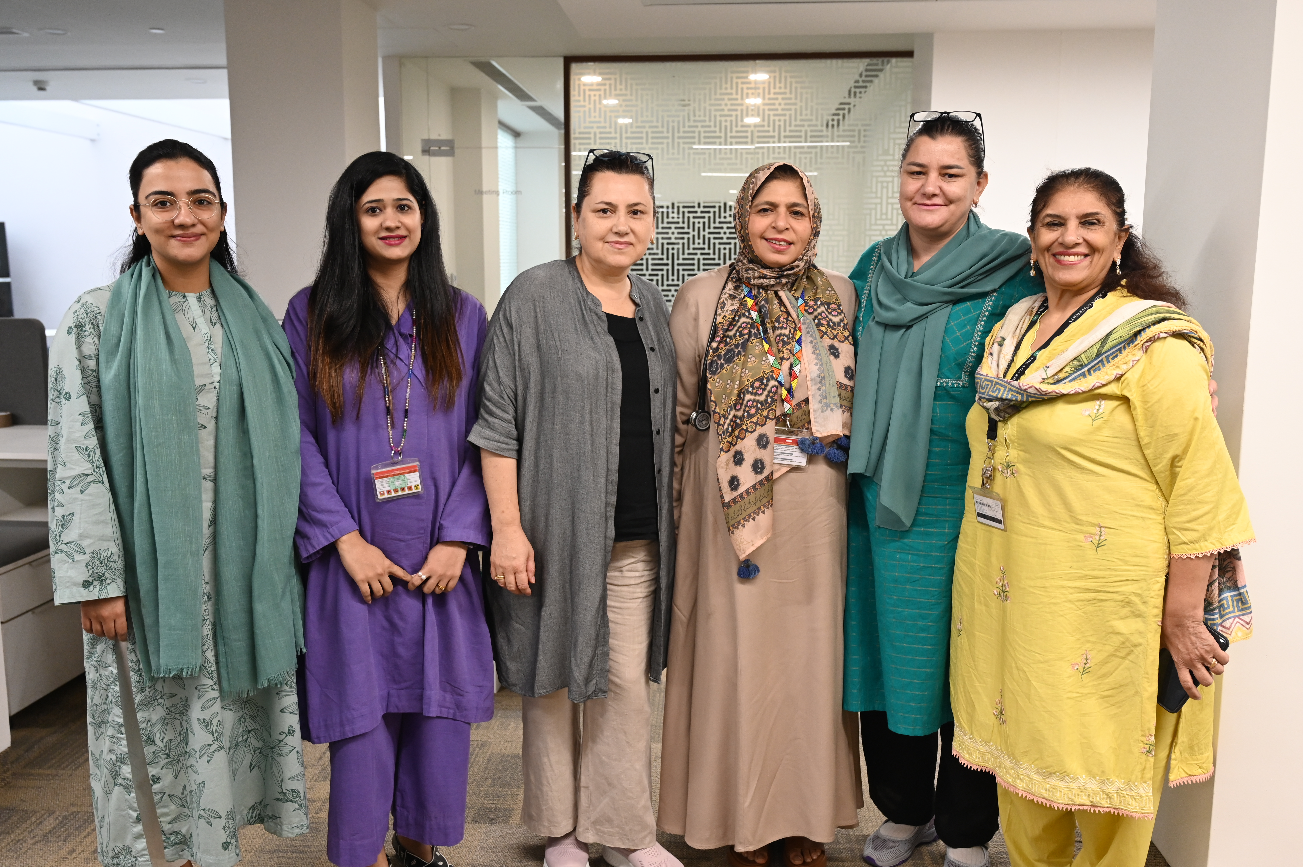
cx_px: 652
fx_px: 1139
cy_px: 434
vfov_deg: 41.7
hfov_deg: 59.5
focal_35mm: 32
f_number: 5.6
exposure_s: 1/125
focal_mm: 31.5
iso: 1600
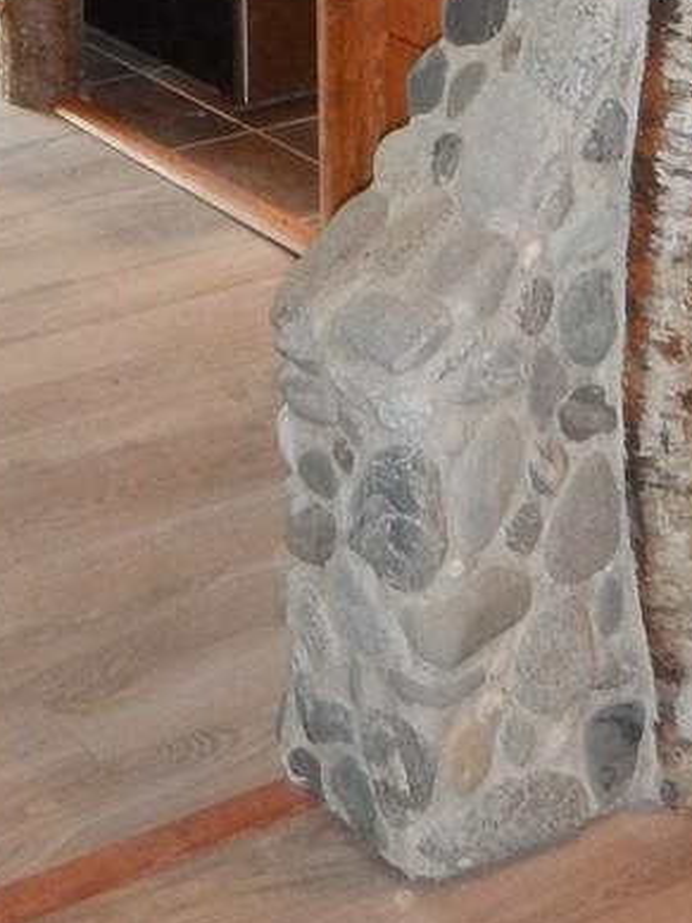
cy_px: -721
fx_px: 2639
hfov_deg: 14.8
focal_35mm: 99
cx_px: 62
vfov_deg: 16.6
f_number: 2.8
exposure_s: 1/30
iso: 220
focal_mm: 4.3
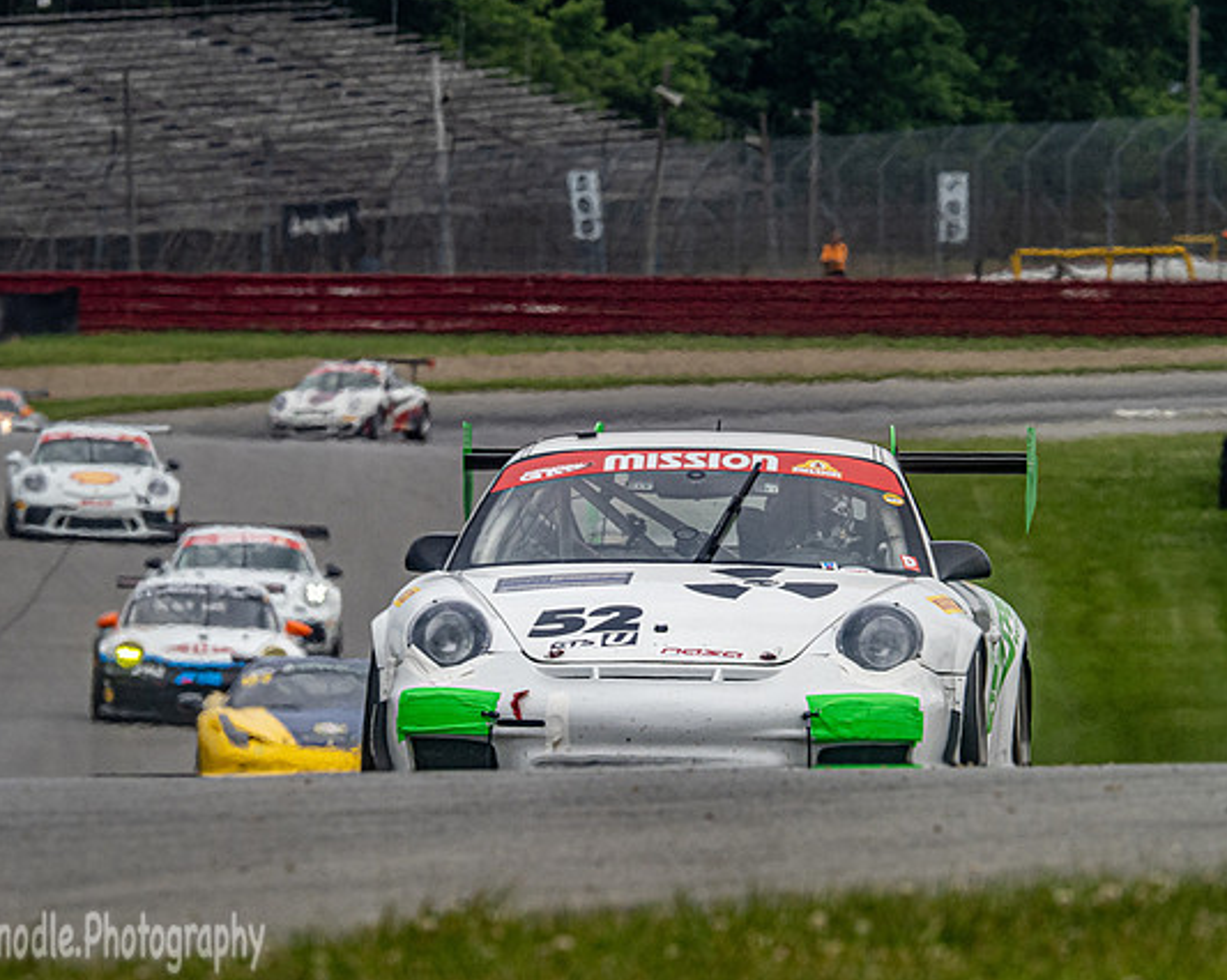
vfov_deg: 1.6
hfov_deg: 2.1
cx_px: 643
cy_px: 515
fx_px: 34268
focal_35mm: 944
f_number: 13
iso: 320
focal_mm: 420
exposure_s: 1/320
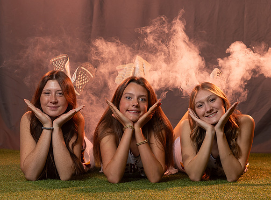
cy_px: 110
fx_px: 1112
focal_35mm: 143
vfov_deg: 10.3
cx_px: 162
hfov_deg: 13.9
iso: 125
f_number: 5.6
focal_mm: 93
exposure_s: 1/200
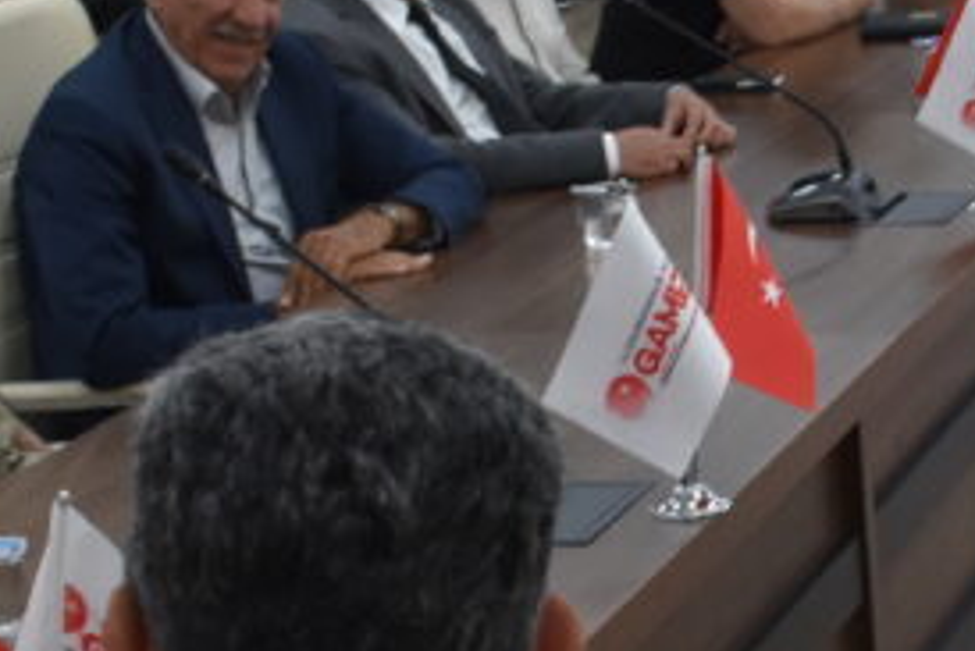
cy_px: 528
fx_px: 3414
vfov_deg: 10.9
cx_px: 1135
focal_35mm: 126
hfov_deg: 15.7
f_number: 5.6
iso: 800
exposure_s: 1/125
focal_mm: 18
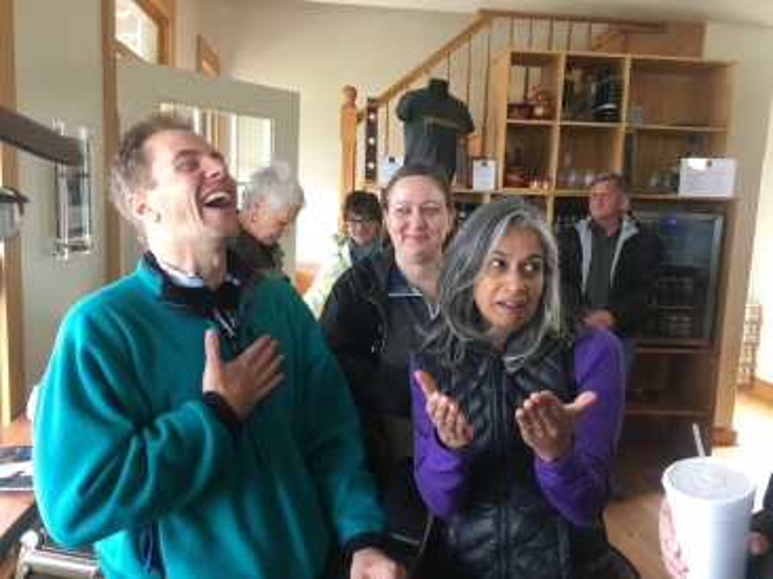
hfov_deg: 61.7
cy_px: 290
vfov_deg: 48.2
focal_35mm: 29
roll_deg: -2.0
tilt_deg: -7.4
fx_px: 647
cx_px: 386
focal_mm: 4.15
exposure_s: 1/30
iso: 80
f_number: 2.2
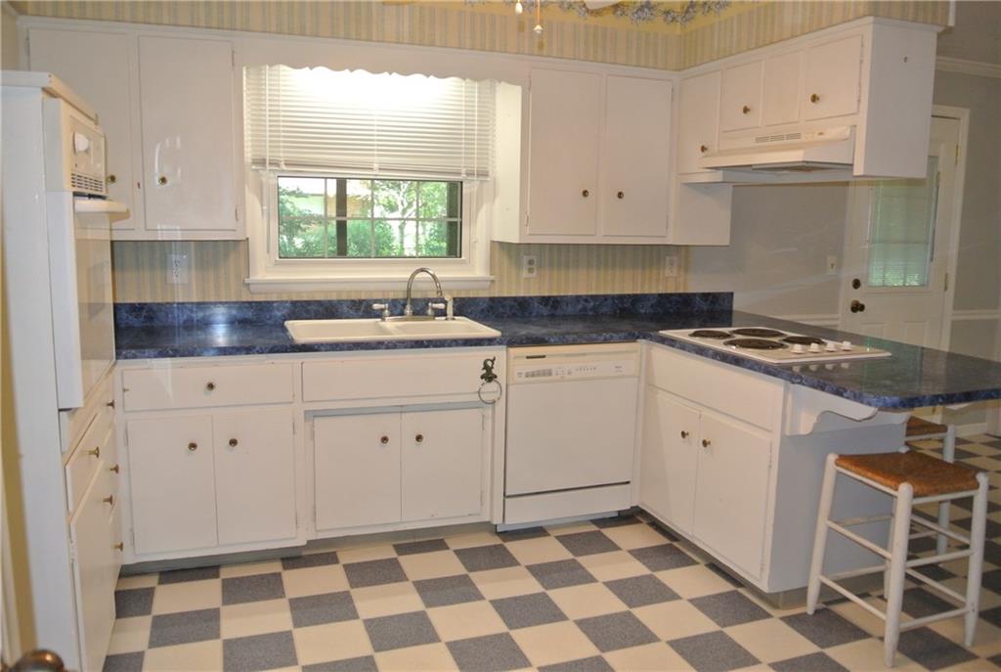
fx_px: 752
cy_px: 336
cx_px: 500
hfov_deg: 67.3
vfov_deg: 48.1
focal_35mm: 27
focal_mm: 10
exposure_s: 1/60
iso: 560
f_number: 3.5
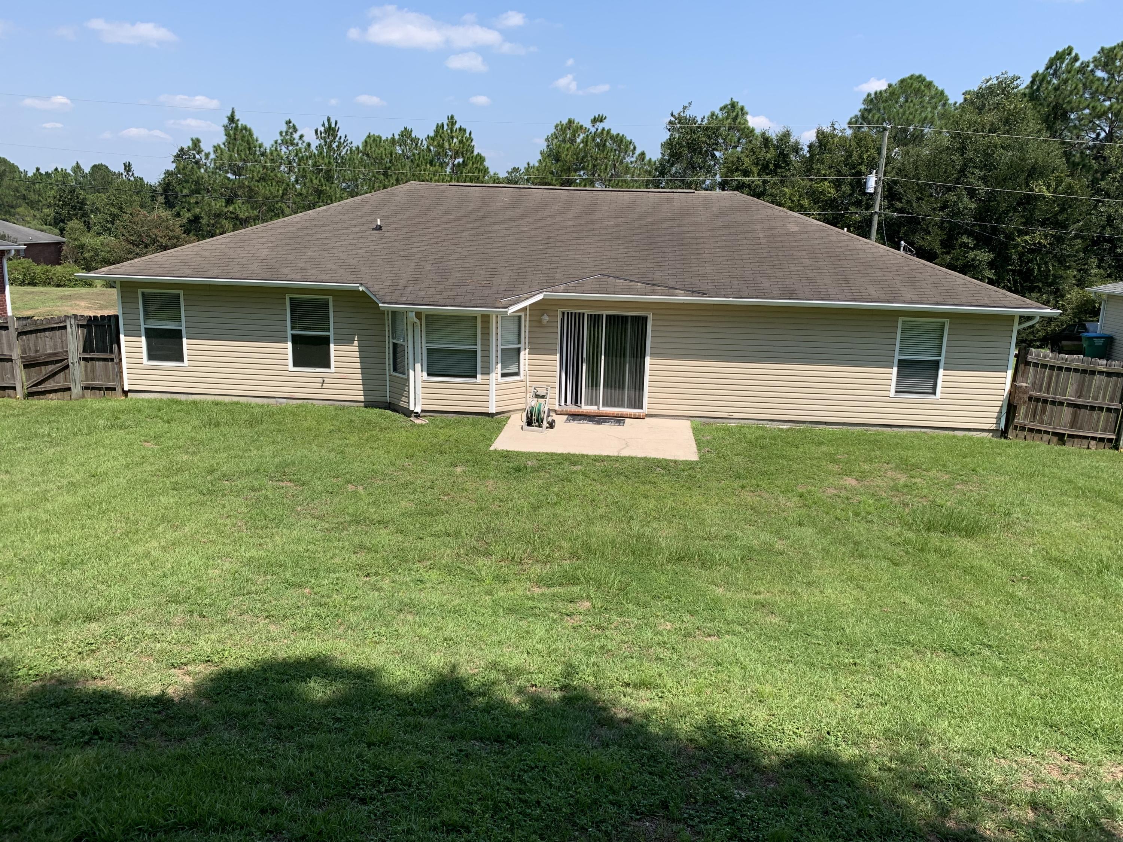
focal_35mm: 26
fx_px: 843
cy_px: 421
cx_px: 562
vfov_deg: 53.1
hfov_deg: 67.3
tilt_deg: -10.8
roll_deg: -2.2
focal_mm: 4.25
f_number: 1.8
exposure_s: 1/1689
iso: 25
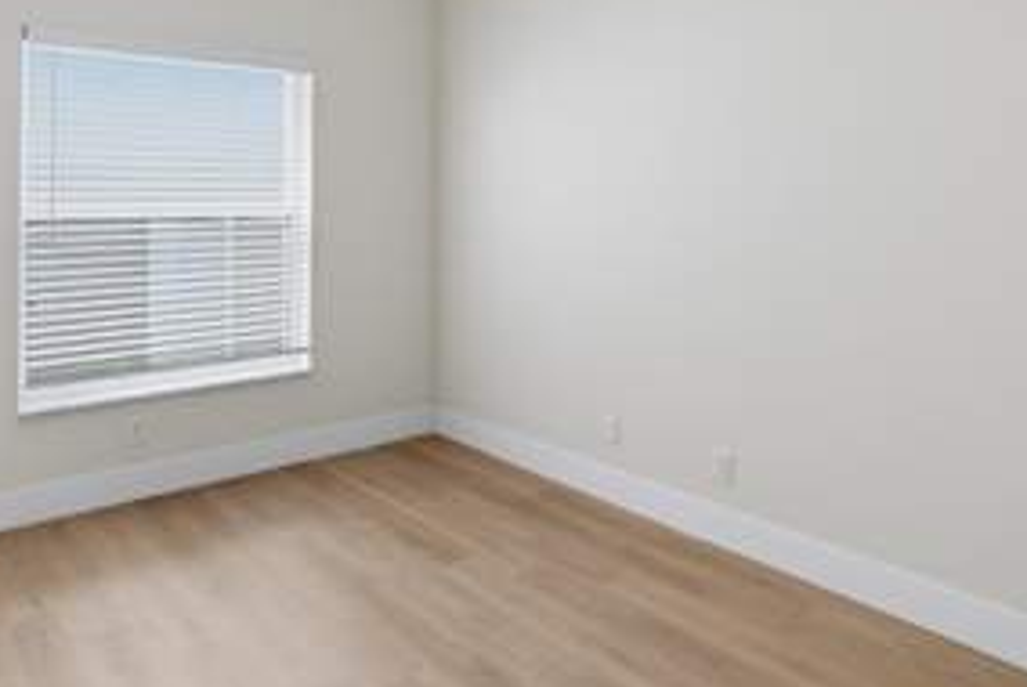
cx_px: 423
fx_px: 771
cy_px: 184
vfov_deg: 46.6
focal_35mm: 27
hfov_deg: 66.8
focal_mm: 16
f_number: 4.5
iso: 800
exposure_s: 1/80
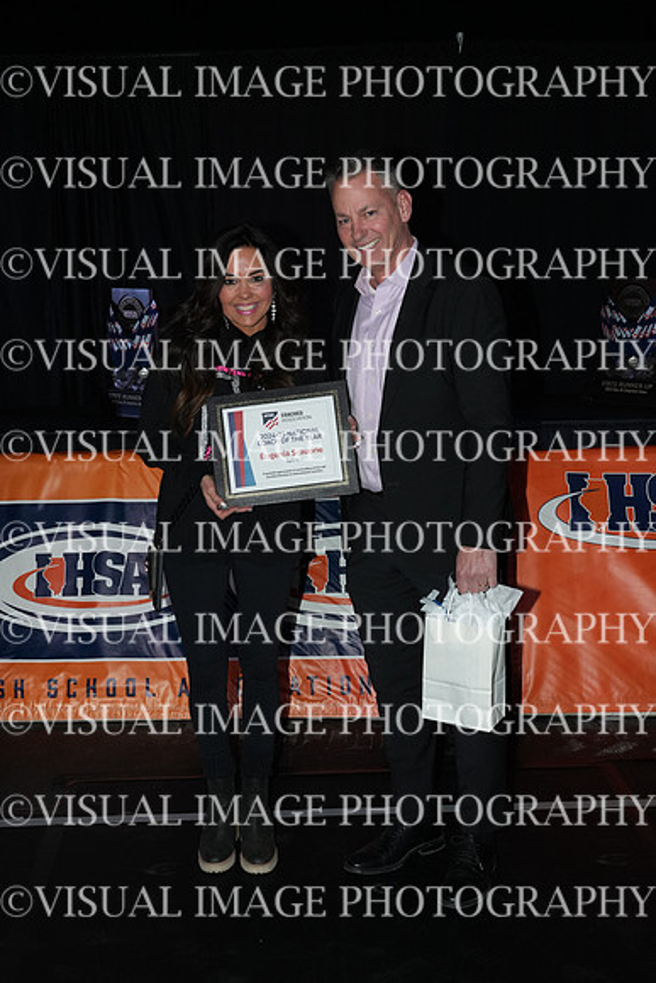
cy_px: 492
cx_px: 328
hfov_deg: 26.5
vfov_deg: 38.9
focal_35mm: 51
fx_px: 1393
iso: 1250
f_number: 8
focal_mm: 34
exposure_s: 1/125
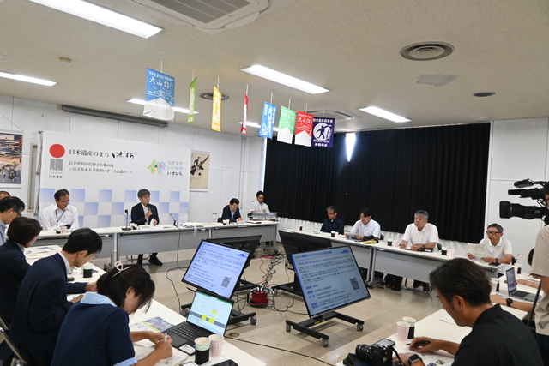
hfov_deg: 73.7
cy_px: 183
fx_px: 366
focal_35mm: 24
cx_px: 274
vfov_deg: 53.2
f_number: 7.1
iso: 720
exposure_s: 1/25
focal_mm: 16
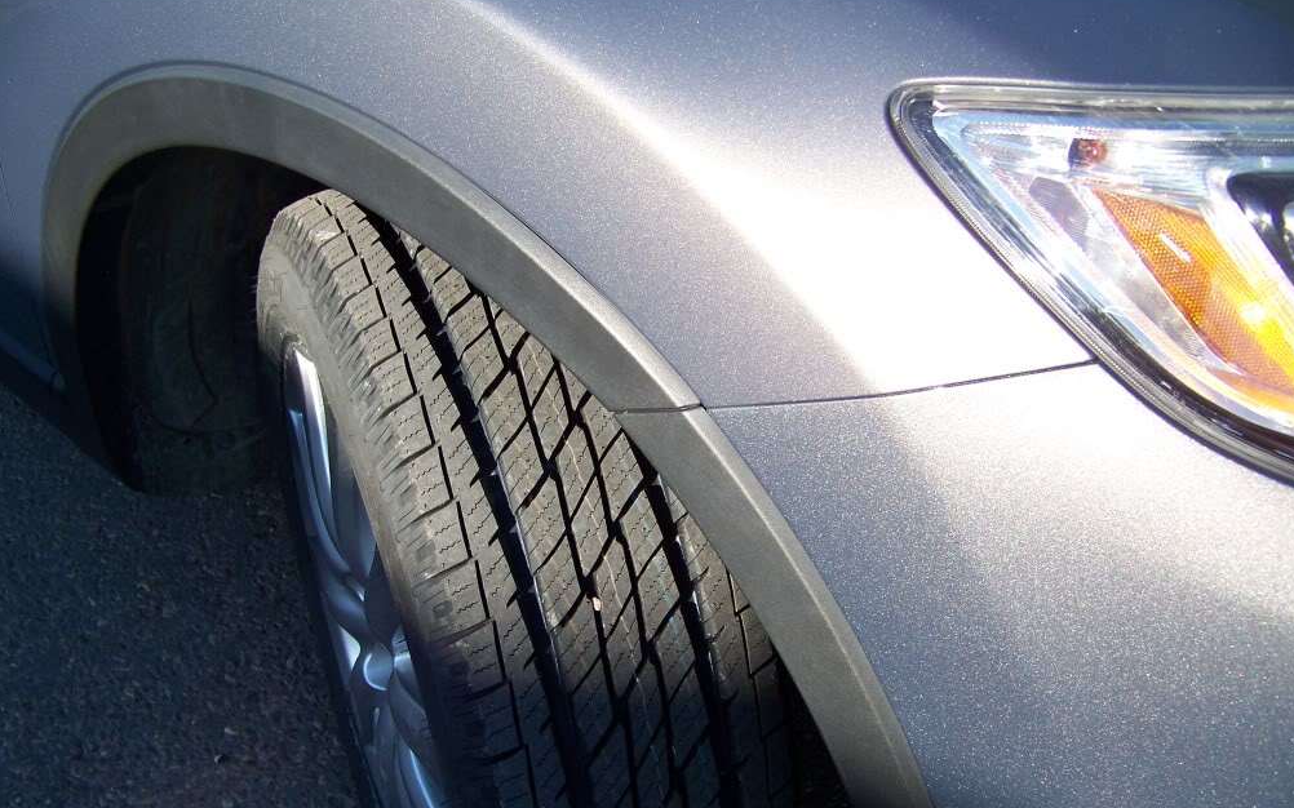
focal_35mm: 39
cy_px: 478
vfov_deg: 32.7
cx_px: 638
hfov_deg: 50.4
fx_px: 1375
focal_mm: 5.9
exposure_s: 1/320
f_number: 2.8
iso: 64
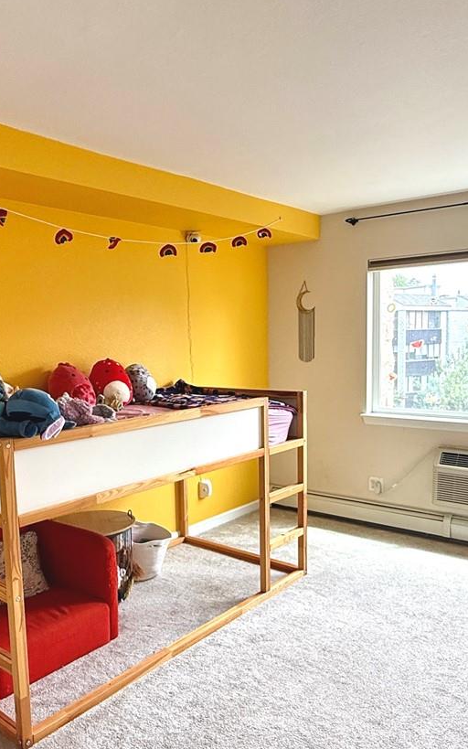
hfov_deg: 43.1
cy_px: 405
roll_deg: +1.6
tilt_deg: -6.9
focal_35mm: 29
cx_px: 220
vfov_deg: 64.5
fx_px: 592
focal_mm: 2.22
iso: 80
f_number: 2.2
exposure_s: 1/99
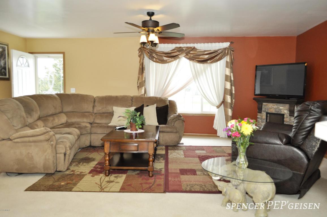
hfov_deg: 67.4
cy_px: 108
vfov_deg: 47.8
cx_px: 164
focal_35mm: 27
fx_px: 245
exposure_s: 1/60
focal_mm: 18
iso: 720
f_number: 4
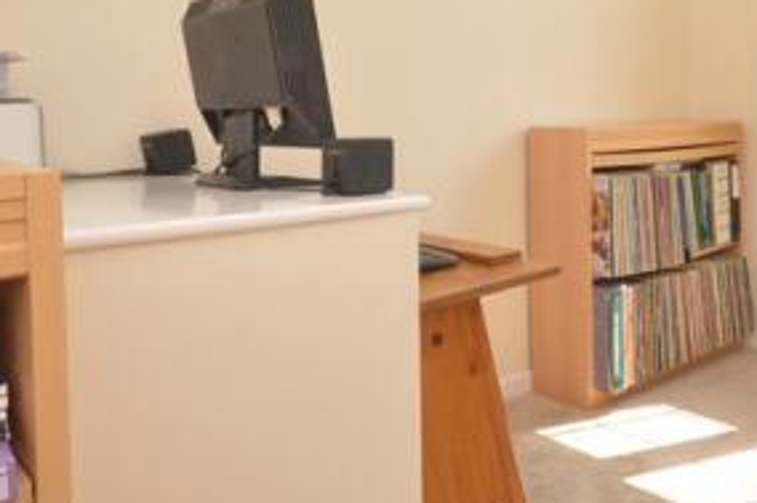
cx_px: 554
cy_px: 121
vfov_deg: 34.1
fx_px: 802
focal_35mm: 38
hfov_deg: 48.8
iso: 400
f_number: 7.1
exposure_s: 1/200
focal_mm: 11
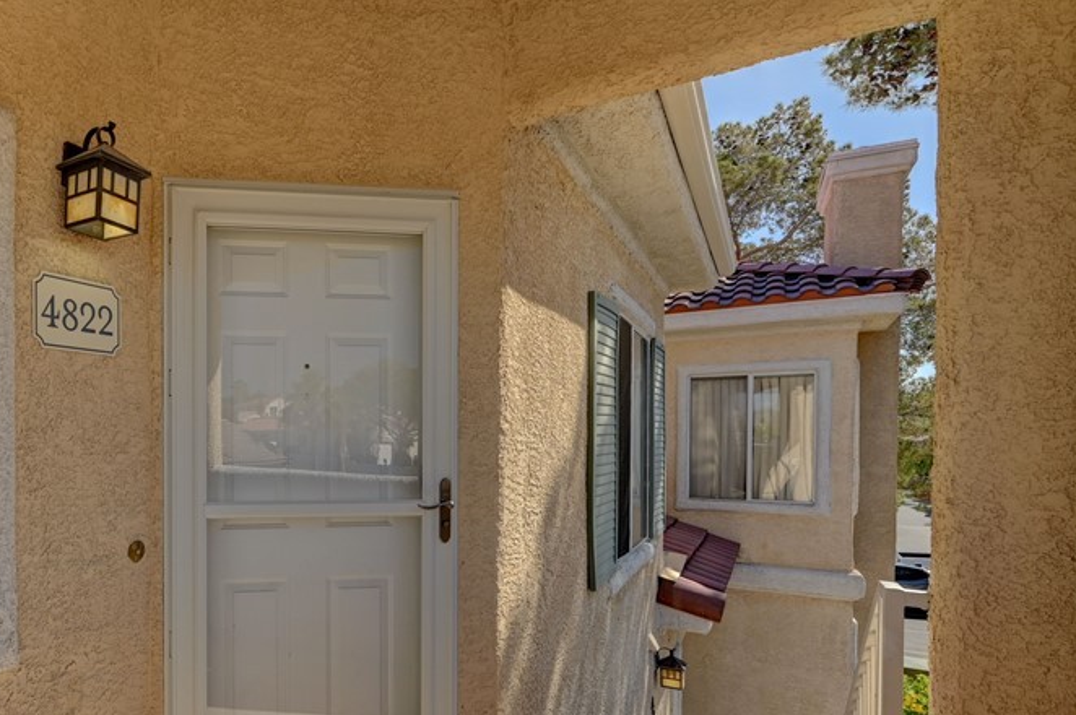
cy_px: 444
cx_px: 233
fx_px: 687
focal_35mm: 23
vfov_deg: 54.4
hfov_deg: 69.6
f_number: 8
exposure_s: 1/400
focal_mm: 14
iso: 640
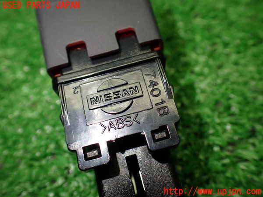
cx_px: 132
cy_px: 98
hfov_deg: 56.8
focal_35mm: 32
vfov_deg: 44.2
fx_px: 243
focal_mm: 5.79
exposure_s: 1/125
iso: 250
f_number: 2.4
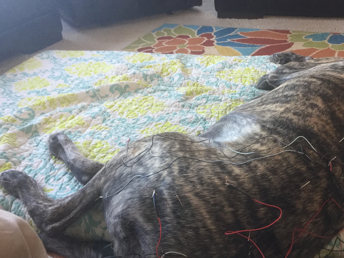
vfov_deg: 34.9
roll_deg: +2.5
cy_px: 164
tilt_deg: -32.3
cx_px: 237
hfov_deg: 44.9
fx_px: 407
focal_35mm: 41
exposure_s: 1/10
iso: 100
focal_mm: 4.15
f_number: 2.2
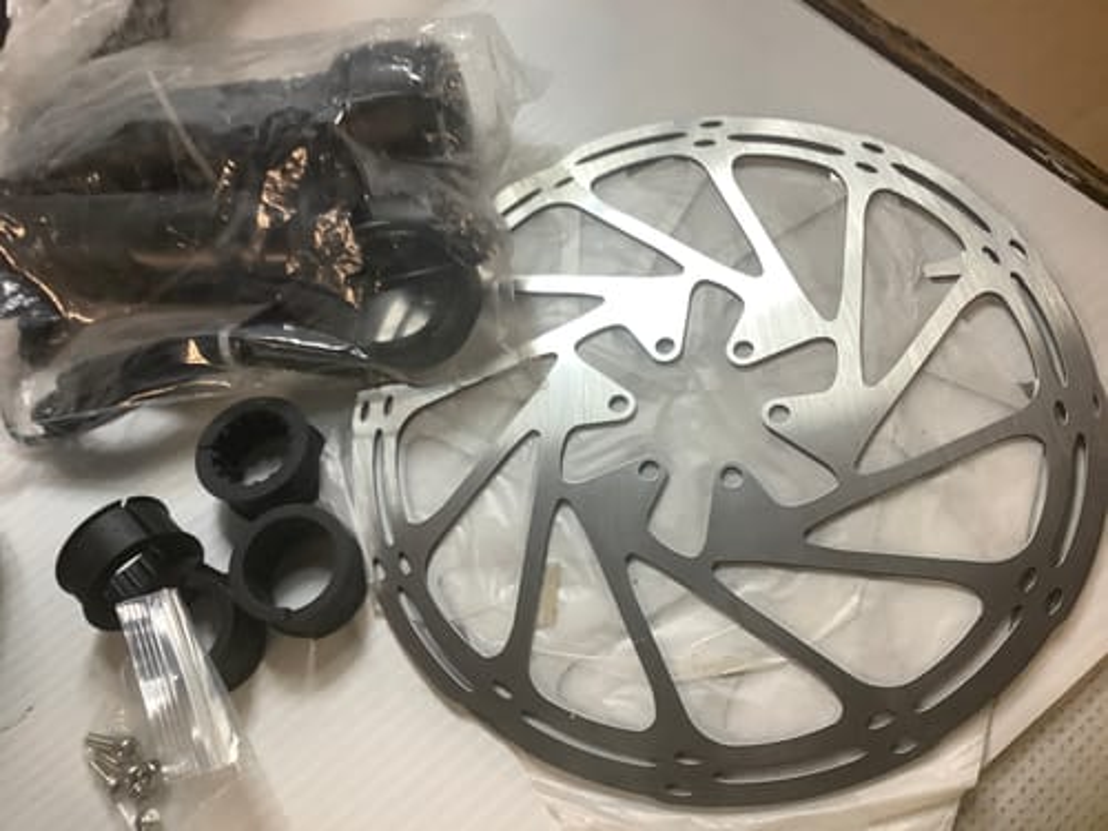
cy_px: 416
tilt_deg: -62.1
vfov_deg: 45.4
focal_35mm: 31
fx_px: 992
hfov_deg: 58.4
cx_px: 554
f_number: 2.4
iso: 80
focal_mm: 3.3
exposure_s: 1/50
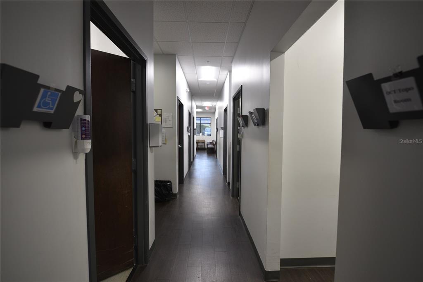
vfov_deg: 73.8
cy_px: 141
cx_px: 212
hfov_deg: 96.7
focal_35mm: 16
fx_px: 188
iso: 800
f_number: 3.5
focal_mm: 16
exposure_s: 1/60
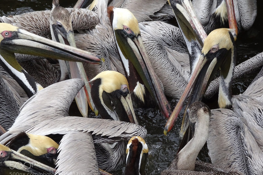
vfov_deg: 8.3
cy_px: 88
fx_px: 1213
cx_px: 131
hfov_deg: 12.4
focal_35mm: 166
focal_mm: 27.16
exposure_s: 1/250
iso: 250
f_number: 5.6
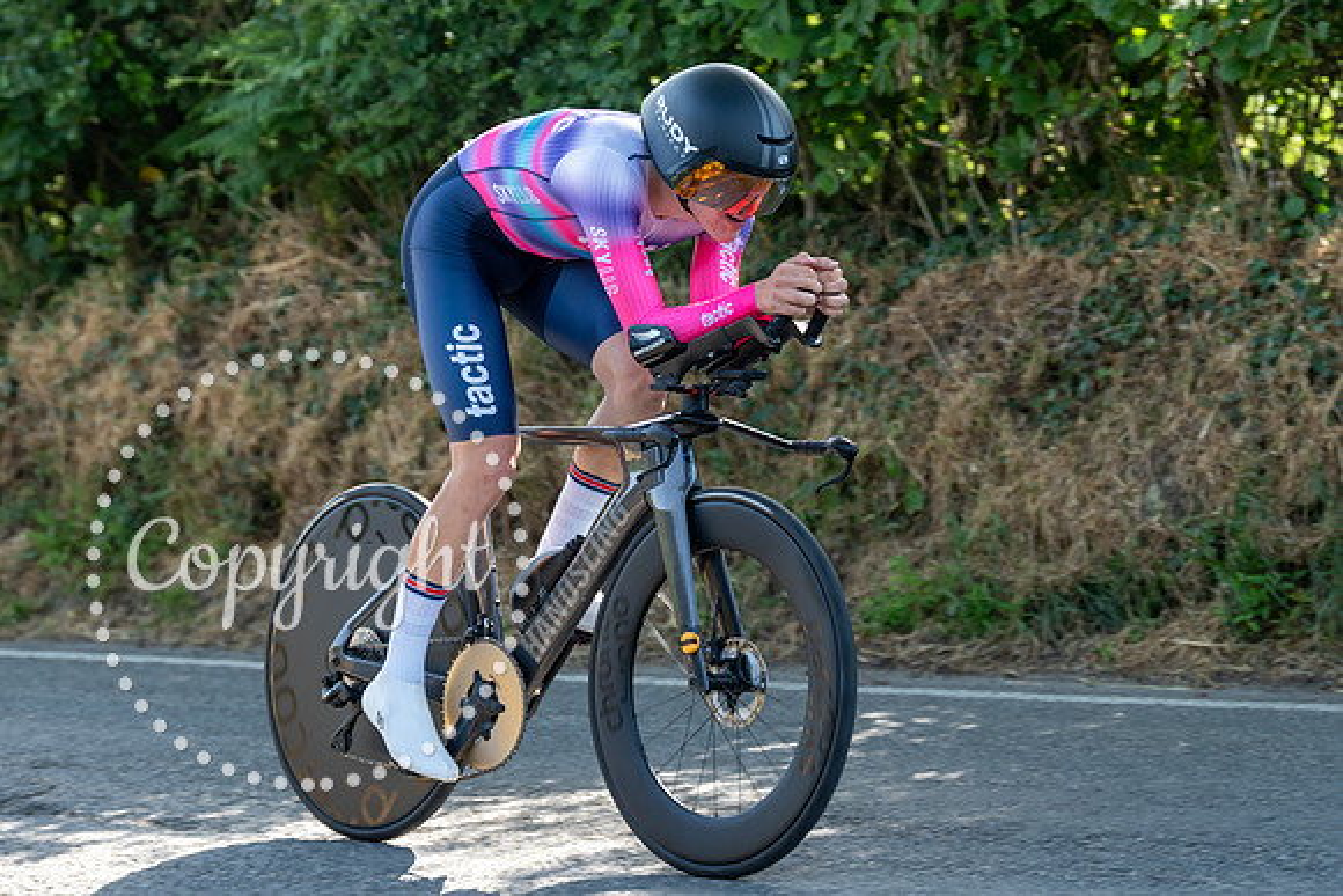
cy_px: 476
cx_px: 580
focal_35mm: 121
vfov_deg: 11.3
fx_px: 4526
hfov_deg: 16.9
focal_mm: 95
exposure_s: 1/800
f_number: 3.5
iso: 500
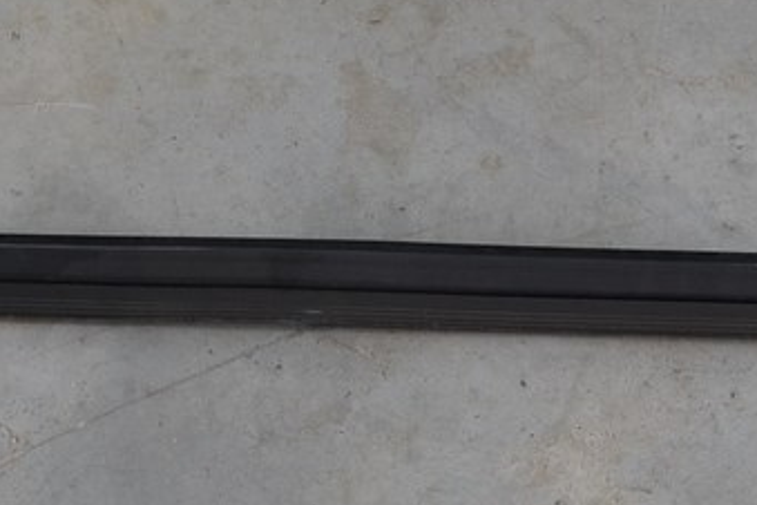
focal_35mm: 112
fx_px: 2355
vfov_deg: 12.2
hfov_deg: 18.2
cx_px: 284
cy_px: 76
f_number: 5.6
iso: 220
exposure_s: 1/125
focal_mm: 22
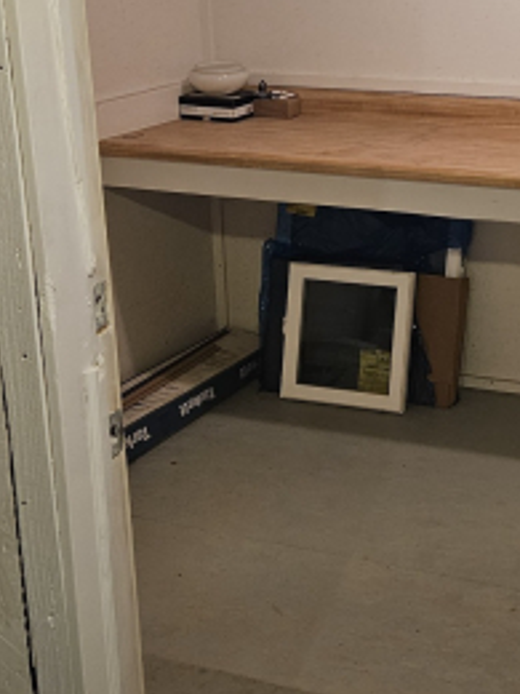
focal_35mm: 59
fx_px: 1182
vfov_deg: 32.5
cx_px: 475
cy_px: 255
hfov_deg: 24.1
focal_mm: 5.4
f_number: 1.8
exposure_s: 1/120
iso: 400
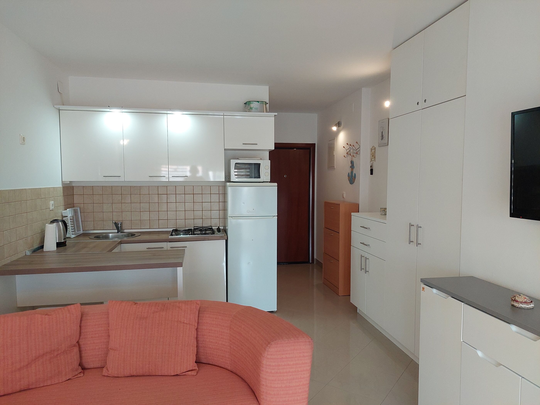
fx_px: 374
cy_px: 202
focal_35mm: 24
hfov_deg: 71.6
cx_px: 270
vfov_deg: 56.8
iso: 250
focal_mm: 5.23
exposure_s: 1/100
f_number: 1.8
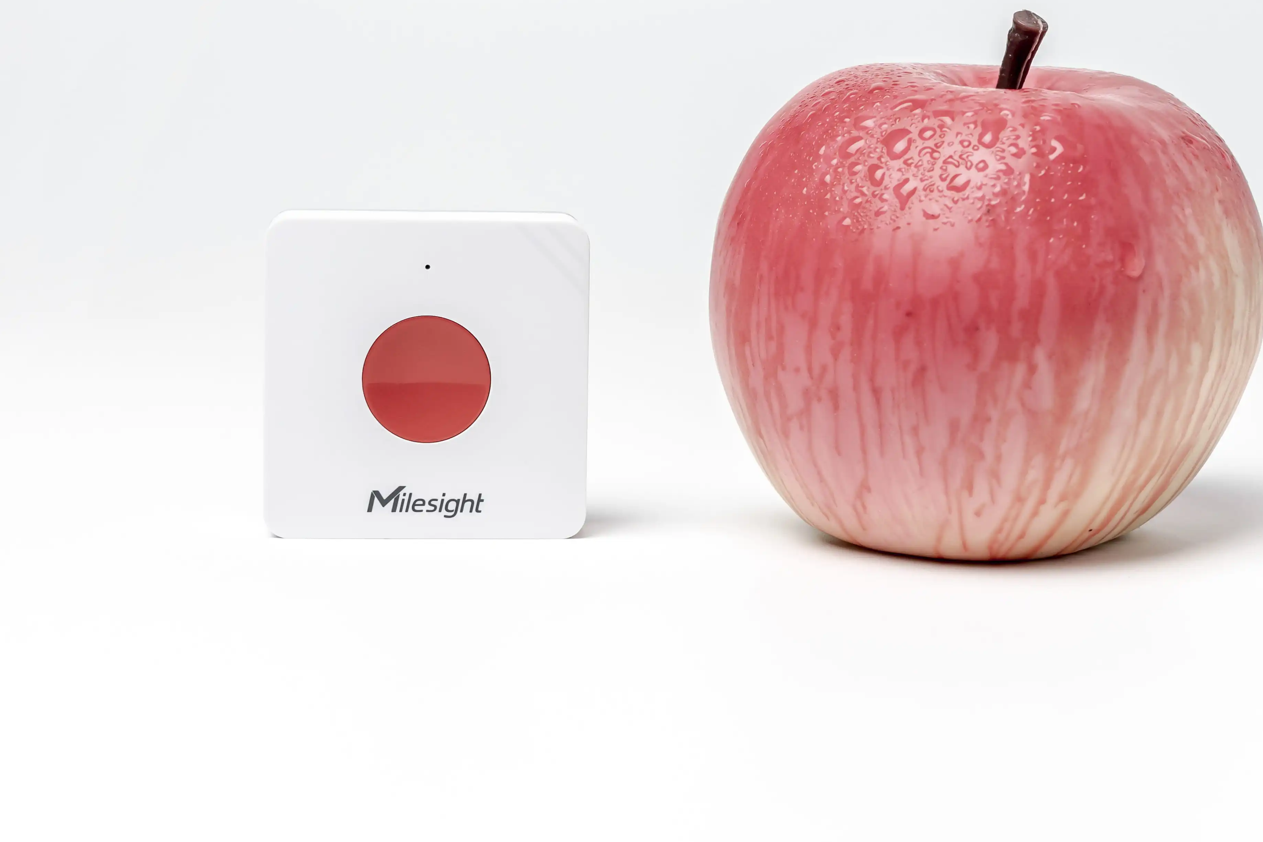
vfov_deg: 15.5
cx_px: 716
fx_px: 3087
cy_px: 356
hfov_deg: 23.1
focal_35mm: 88
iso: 400
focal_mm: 47.2
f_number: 9
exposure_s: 1/50
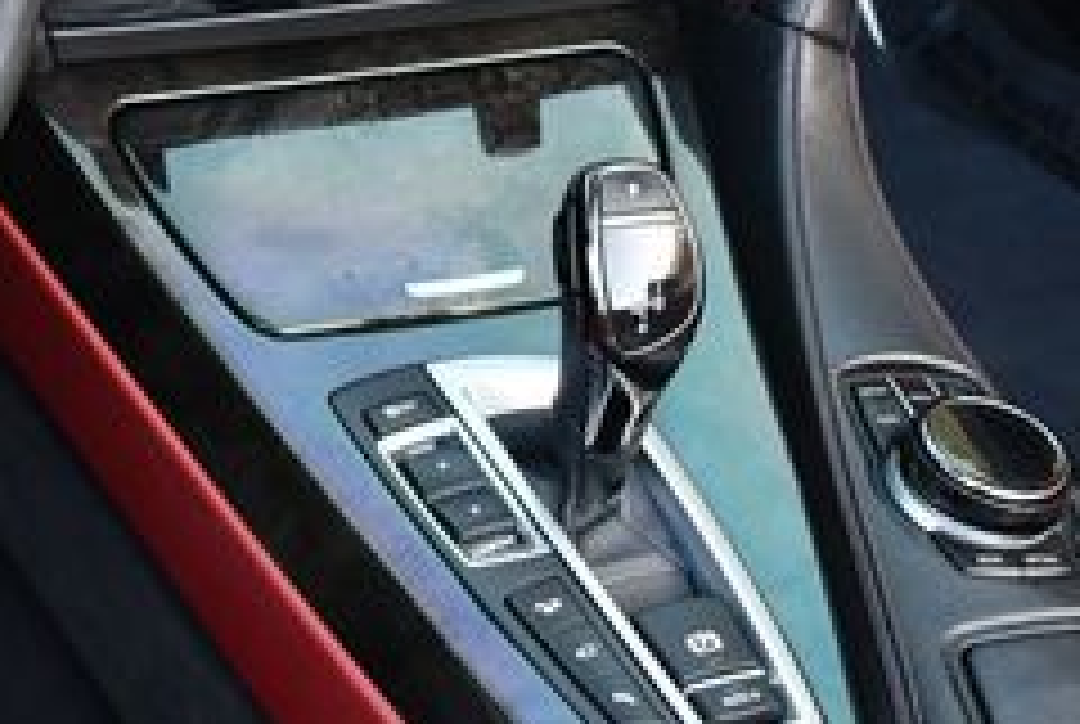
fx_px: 2885
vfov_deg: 14.1
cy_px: -13
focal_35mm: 96
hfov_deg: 20.4
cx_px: -36
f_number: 3.5
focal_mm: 18
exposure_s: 1/250
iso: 800
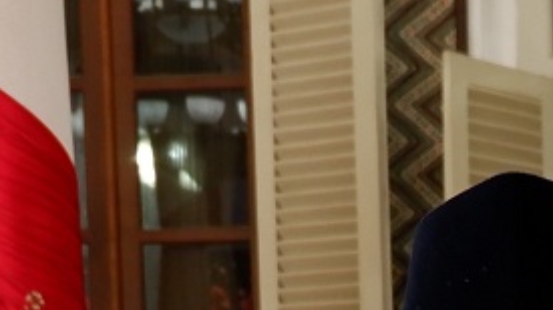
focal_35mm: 177
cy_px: 860
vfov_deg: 6.4
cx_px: 802
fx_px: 2593
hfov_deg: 11.7
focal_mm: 19.2
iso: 400
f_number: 3.8
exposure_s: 1/40
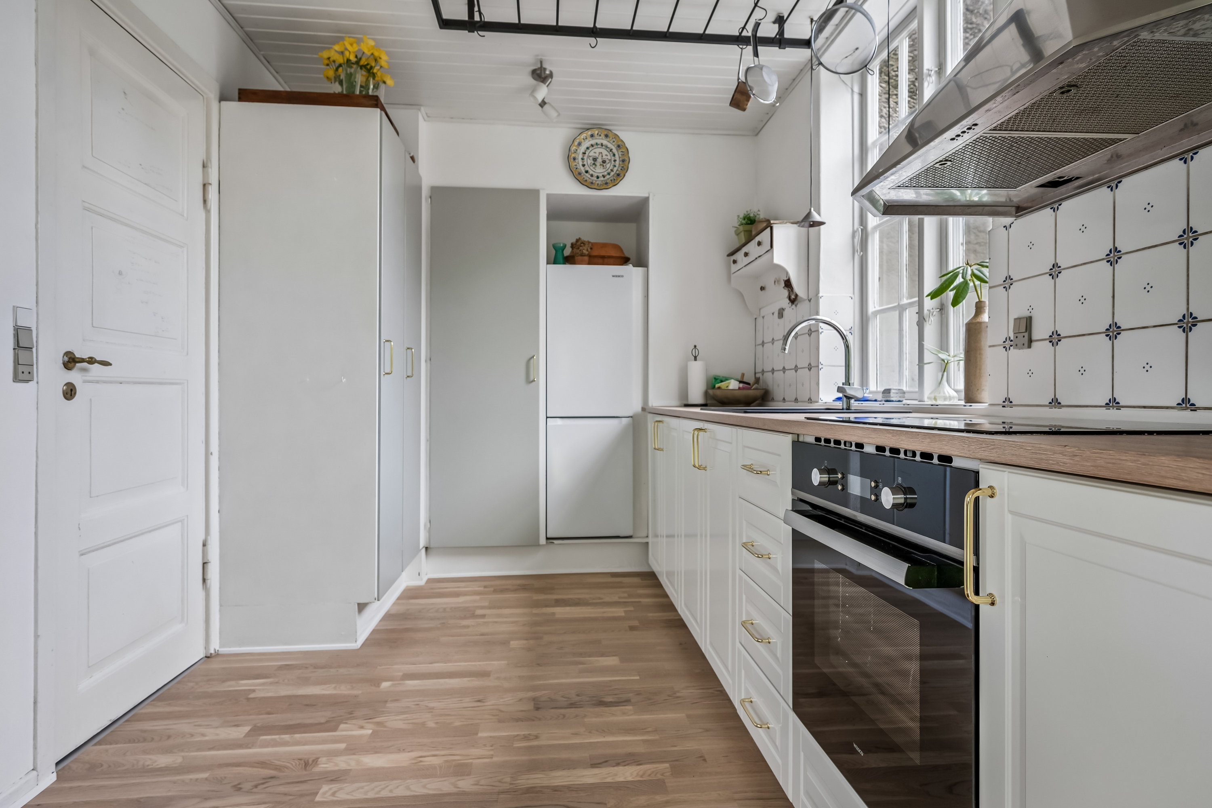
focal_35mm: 18
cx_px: 606
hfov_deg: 88.4
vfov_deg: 65.9
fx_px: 623
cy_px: 404
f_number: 6.3
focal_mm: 18.5
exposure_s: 1/40
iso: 400
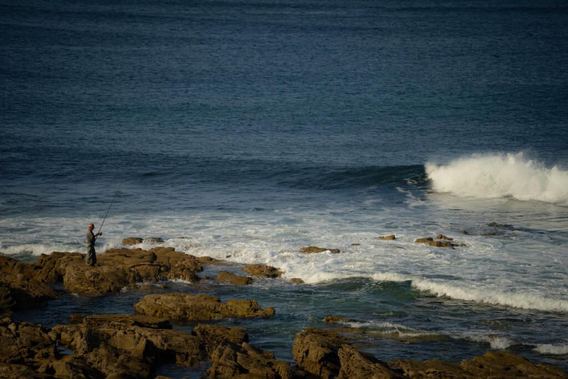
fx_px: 2840
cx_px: 284
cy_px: 190
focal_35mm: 180
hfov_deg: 11.4
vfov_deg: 7.6
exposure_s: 1/4000
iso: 125
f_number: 2.8
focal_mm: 180
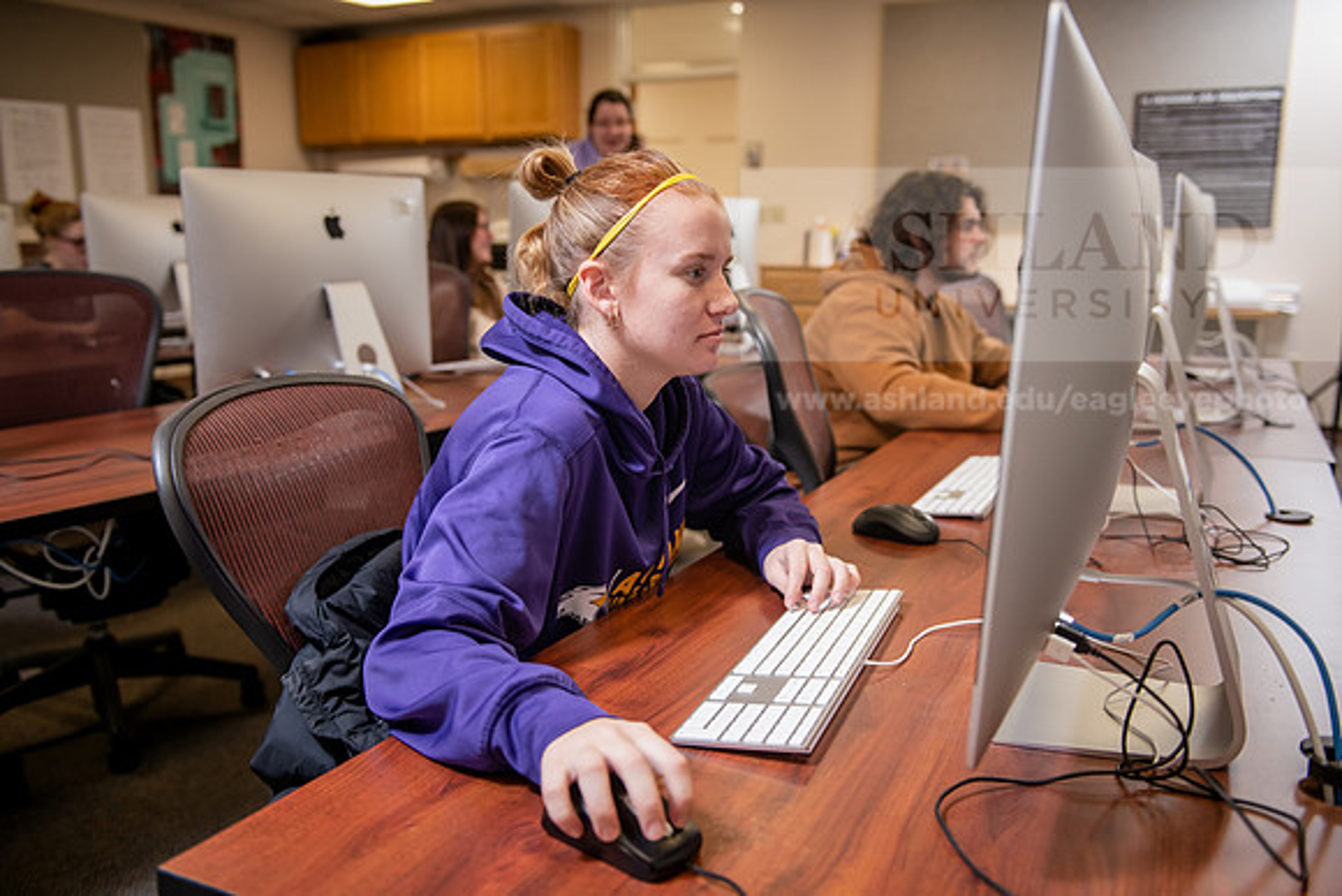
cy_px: 448
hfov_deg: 60.3
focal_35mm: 31
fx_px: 1156
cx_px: 671
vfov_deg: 42.3
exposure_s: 1/200
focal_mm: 31
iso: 640
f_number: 3.2
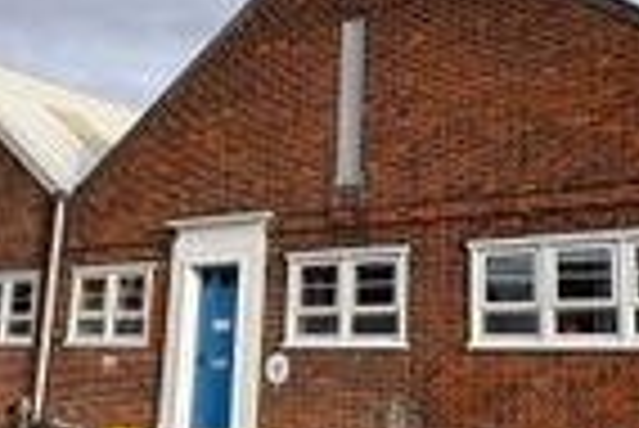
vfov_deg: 32.7
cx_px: 464
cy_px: 198
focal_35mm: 41
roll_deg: -0.4
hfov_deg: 46.0
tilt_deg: +11.4
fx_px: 728
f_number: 2.2
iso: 40
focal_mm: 2.22
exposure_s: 1/459
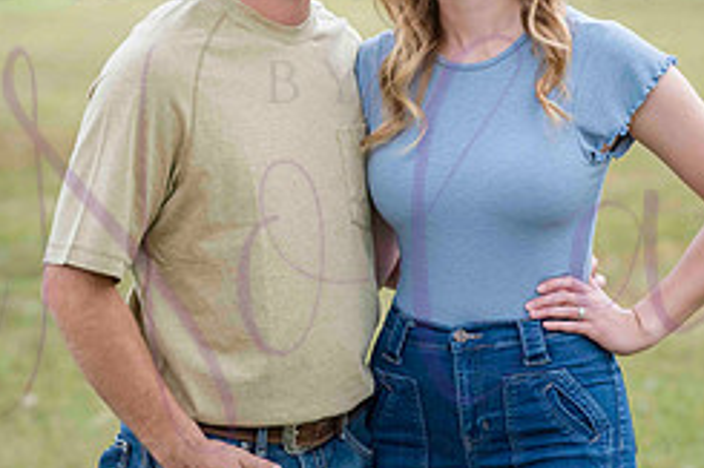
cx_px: 353
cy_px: 78
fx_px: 3772
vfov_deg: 7.1
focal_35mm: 193
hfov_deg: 10.7
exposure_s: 1/320
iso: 400
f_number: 4.5
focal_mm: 105
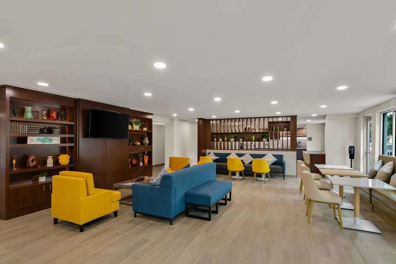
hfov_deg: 95.0
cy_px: 132
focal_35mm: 16
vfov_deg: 72.1
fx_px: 181
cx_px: 198
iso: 320
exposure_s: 1/8
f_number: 7.1
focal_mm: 11
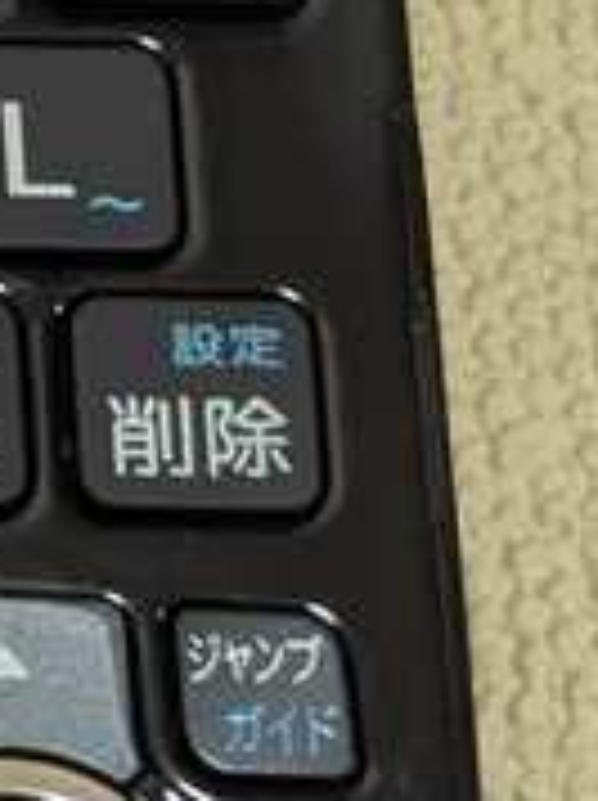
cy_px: -522
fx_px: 7181
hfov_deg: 4.6
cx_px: -1183
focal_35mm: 311
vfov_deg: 6.3
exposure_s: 1/74.3
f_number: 1.85
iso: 312
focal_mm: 6.81
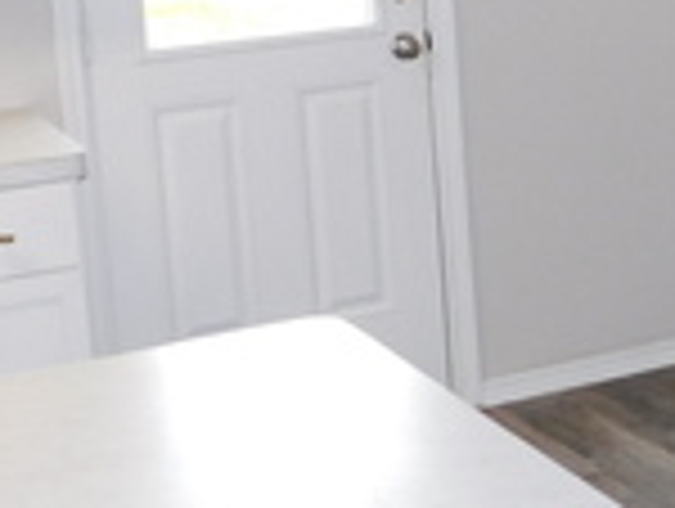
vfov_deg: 14.9
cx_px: 770
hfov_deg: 19.1
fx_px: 1914
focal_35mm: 98
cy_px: 4
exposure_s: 1/30
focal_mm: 4
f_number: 3
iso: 160
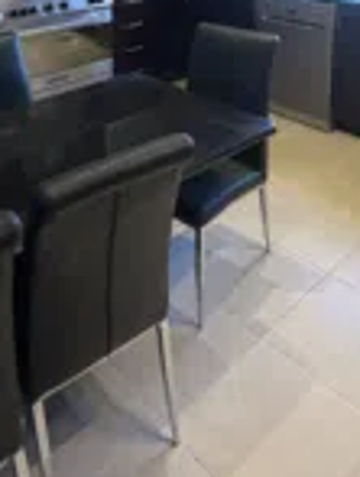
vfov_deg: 43.0
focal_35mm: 38
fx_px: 525
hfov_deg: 37.8
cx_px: 162
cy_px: 16
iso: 320
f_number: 2.2
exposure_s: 1/84
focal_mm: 2.22
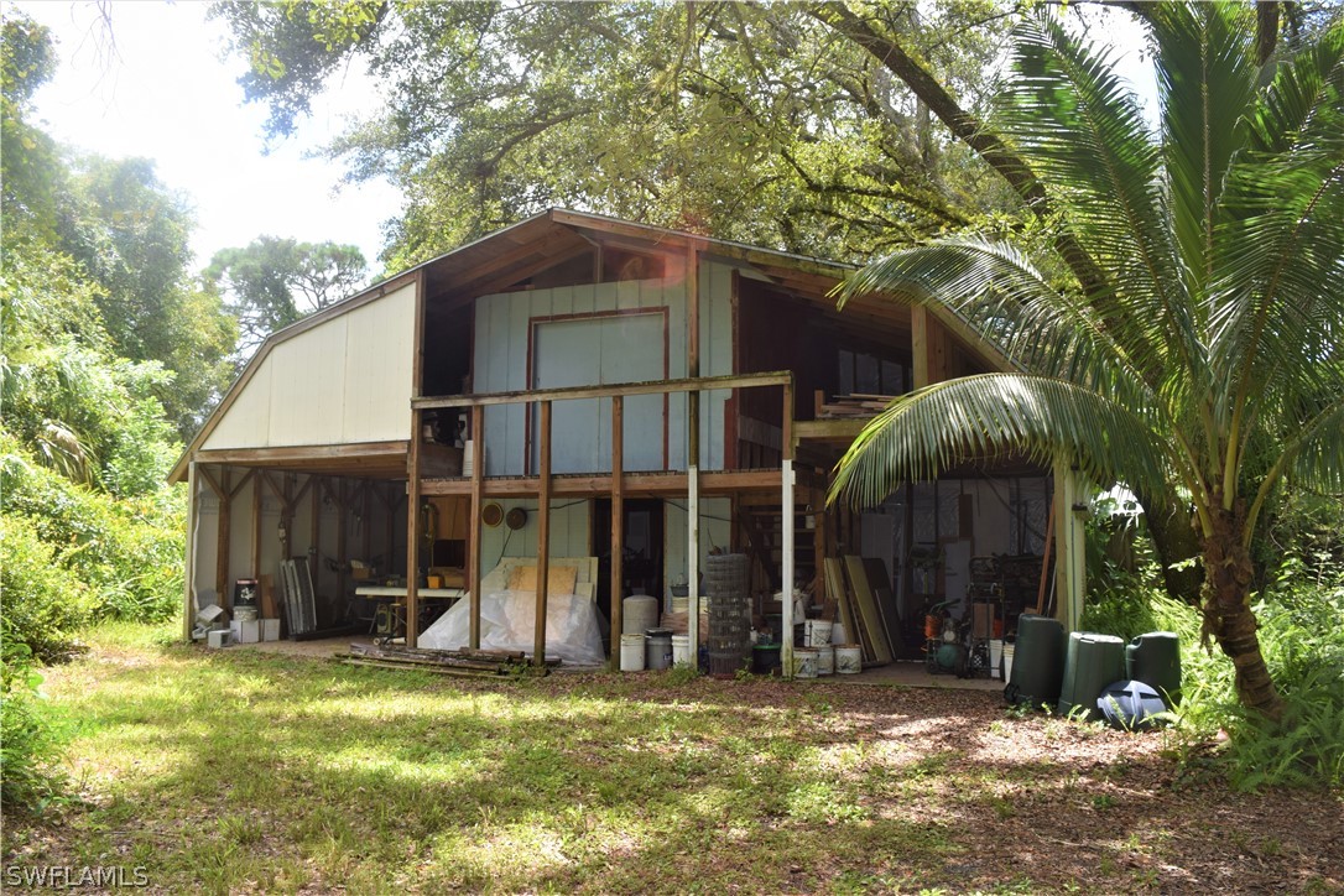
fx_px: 1008
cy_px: 448
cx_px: 672
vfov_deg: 47.9
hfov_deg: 67.4
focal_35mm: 27
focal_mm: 18
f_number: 5.6
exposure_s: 1/125
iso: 100
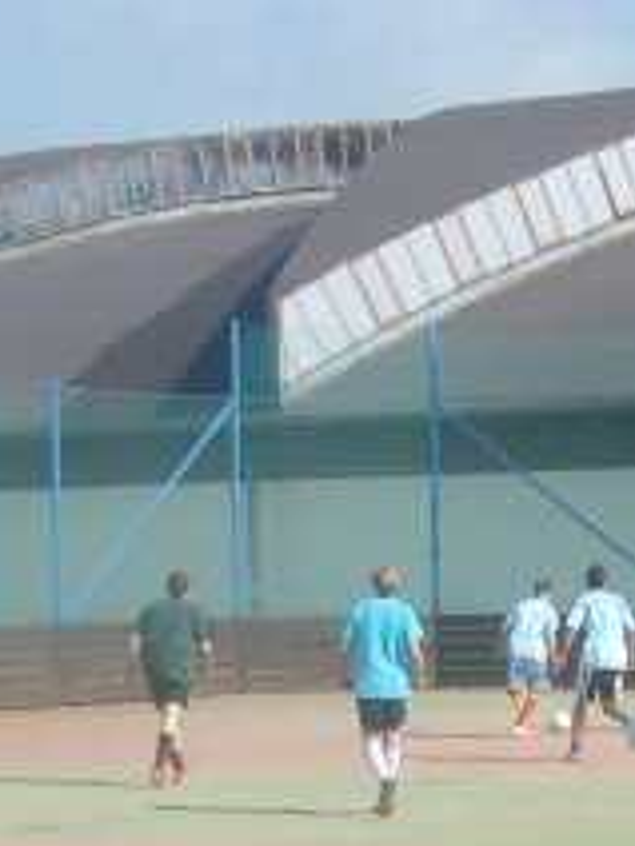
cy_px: 870
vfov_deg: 14.7
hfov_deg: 11.2
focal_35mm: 132
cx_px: 571
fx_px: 3229
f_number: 7.1
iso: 50
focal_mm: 5.8
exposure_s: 1/180
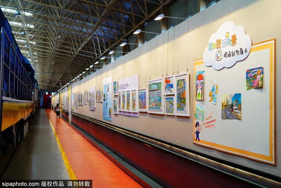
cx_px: 140
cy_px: 94
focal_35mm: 40
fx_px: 312
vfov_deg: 33.4
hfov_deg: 48.5
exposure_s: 1/100
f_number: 6.3
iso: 800
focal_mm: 40
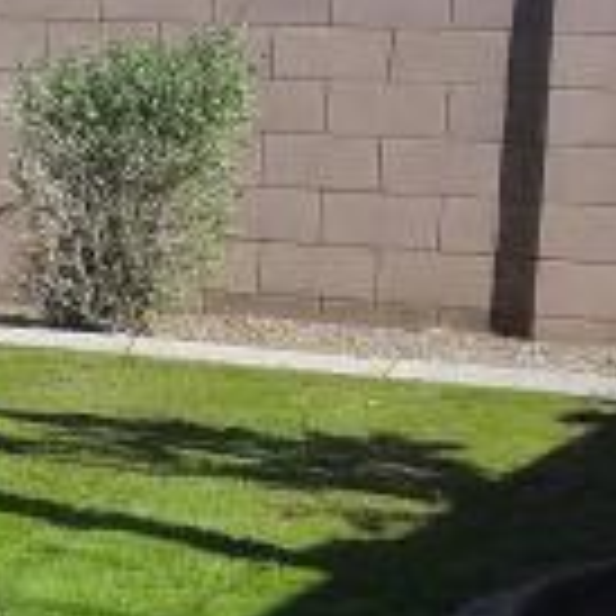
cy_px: 166
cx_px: -1574
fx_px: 3463
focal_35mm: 172
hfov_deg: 7.9
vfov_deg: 10.1
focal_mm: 4.2
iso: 50
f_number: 1.7
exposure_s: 1/2408
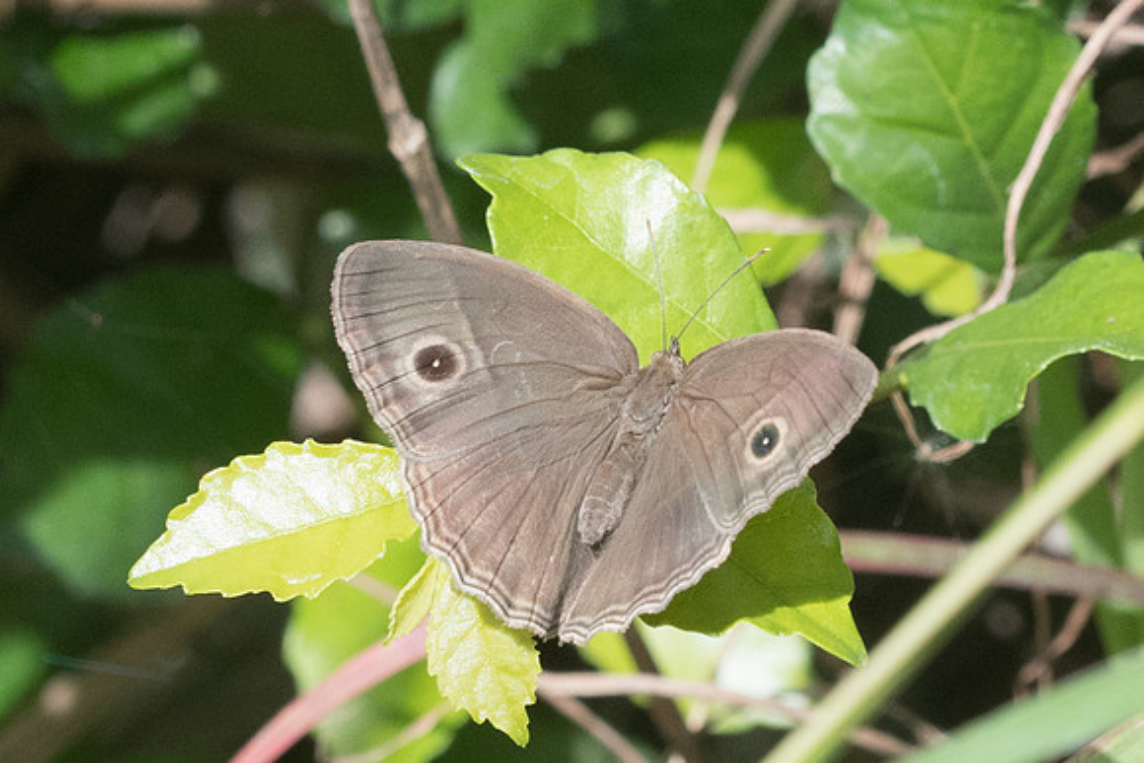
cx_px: 316
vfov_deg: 1.7
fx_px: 25459
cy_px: 467
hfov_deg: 2.6
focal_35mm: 801
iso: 1000
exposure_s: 1/800
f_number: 9
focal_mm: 150
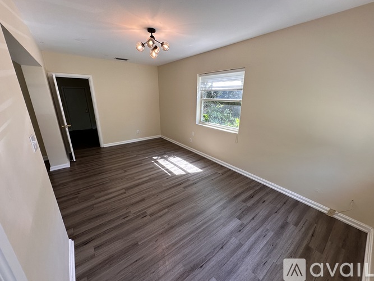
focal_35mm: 14
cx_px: 187
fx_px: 151
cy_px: 140
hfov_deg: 102.1
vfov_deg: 85.7
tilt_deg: -17.3
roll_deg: -0.6
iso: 64
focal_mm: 2.22
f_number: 2.2
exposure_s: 1/120
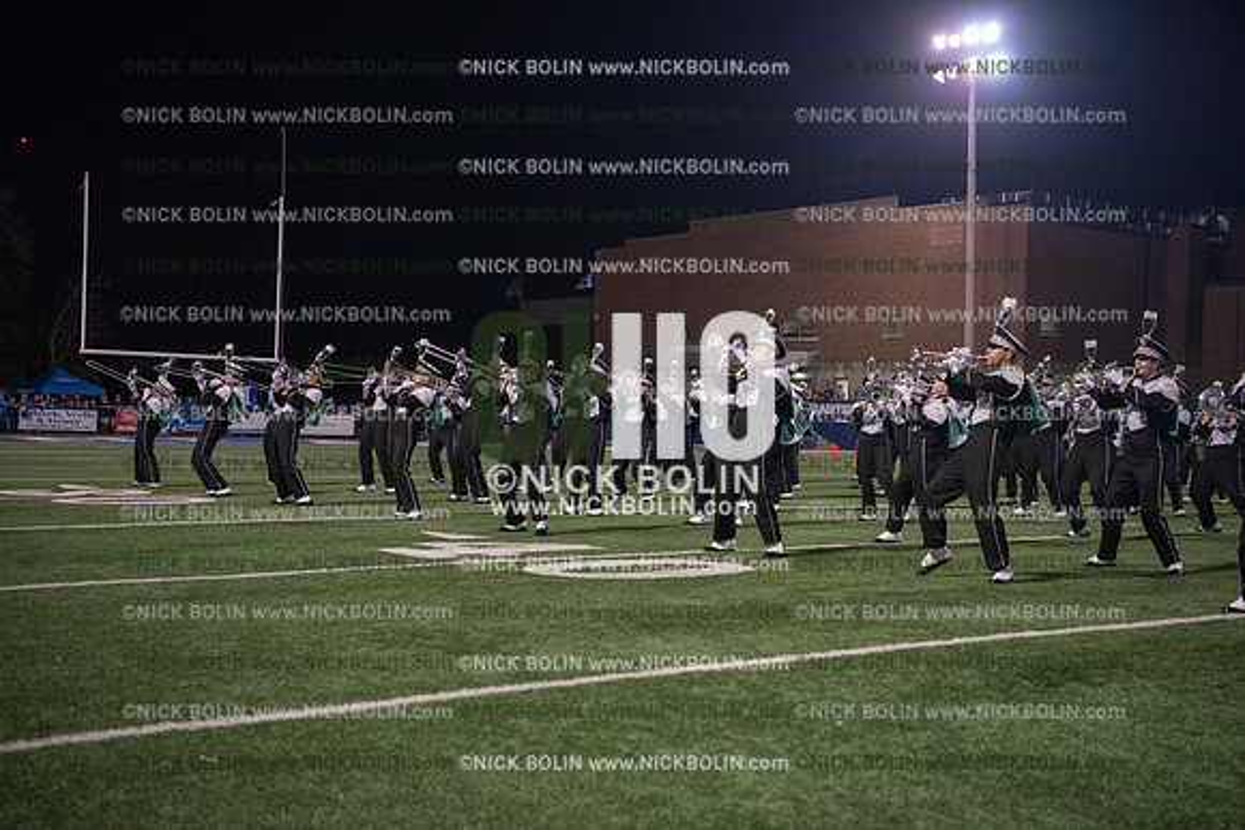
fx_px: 1660
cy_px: 415
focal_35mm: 48
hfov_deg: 41.1
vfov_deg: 28.1
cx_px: 622
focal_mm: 48
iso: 3200
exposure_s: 1/500
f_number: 3.2
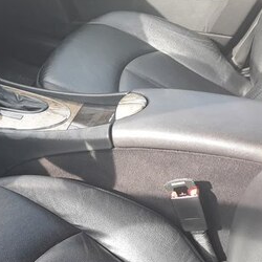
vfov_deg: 27.3
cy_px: 123
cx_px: -3
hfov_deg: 25.8
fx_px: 539
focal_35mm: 63
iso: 50
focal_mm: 3.71
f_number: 1.7
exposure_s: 1/100
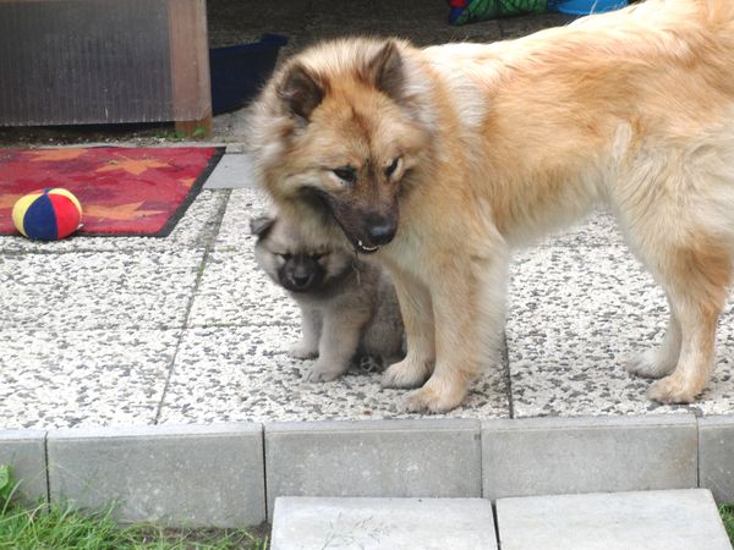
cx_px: 367
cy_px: 275
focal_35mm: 134
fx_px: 2841
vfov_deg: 11.1
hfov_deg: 14.7
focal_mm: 23.28
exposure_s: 1/160
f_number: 4.3
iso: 100
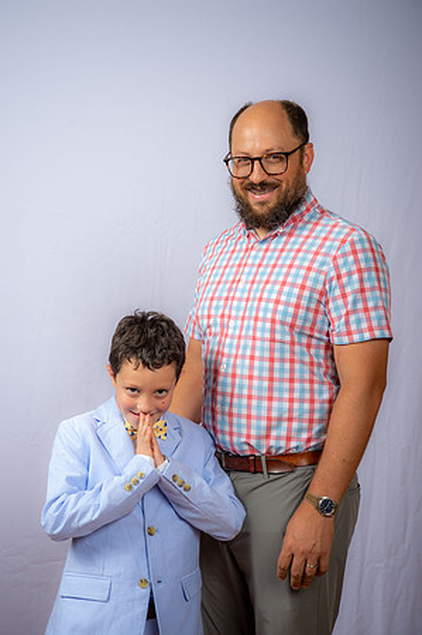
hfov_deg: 20.9
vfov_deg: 31.0
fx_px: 1145
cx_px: 211
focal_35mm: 65
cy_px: 318
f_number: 6.3
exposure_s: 1/160
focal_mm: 65
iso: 250
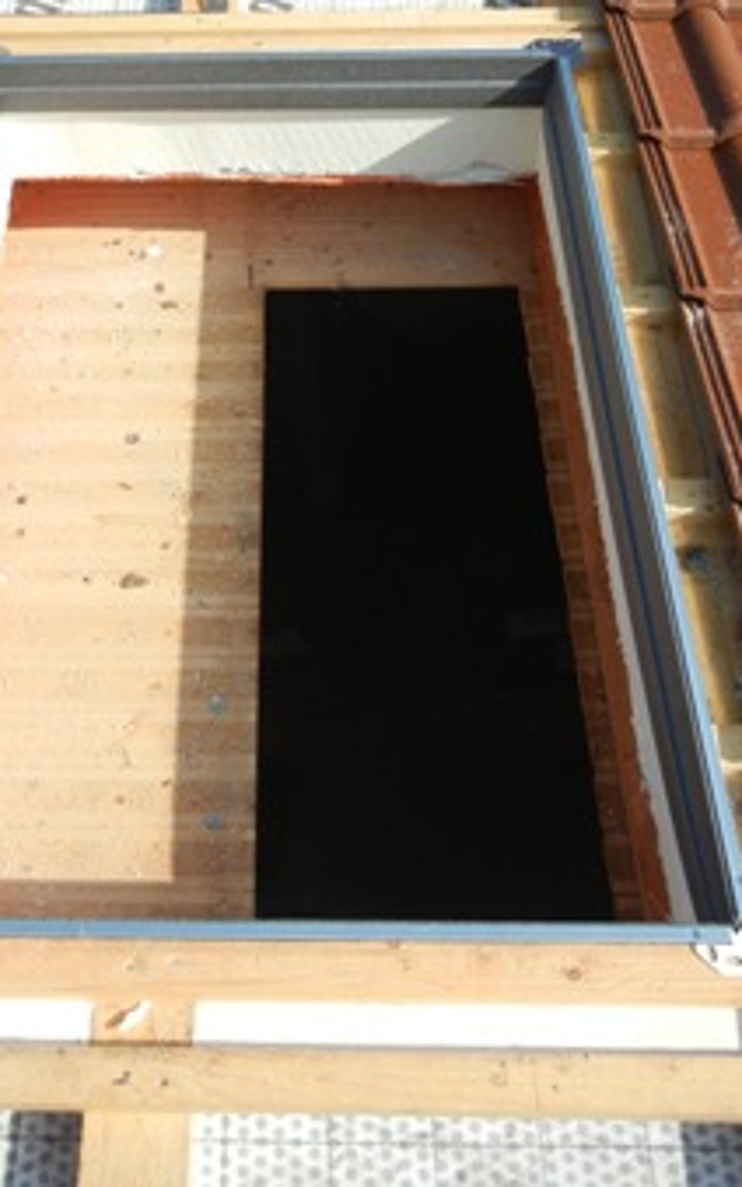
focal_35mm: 42
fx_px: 1358
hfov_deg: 30.3
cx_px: 248
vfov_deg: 46.6
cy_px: 413
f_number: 7
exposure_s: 1/282
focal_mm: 5.4
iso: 160
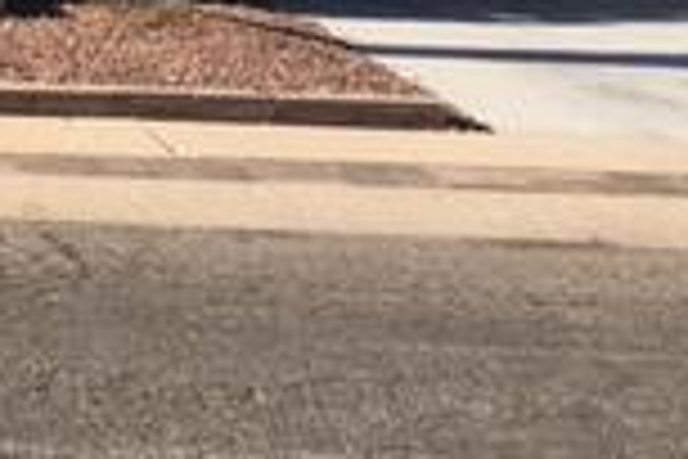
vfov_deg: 10.7
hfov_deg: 14.2
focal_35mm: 126
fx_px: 2408
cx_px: -589
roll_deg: -1.1
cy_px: -117
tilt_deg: -0.6
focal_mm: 4.15
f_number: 2.2
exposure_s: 1/1479
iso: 25
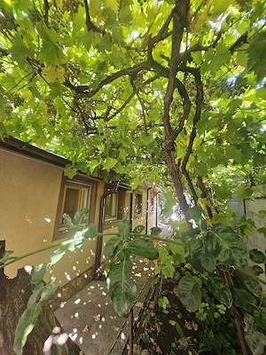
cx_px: 133
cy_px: 178
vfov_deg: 106.2
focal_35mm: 13
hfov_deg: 89.9
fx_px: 133
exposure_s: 1/50
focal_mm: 1.7
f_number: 2.2
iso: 80
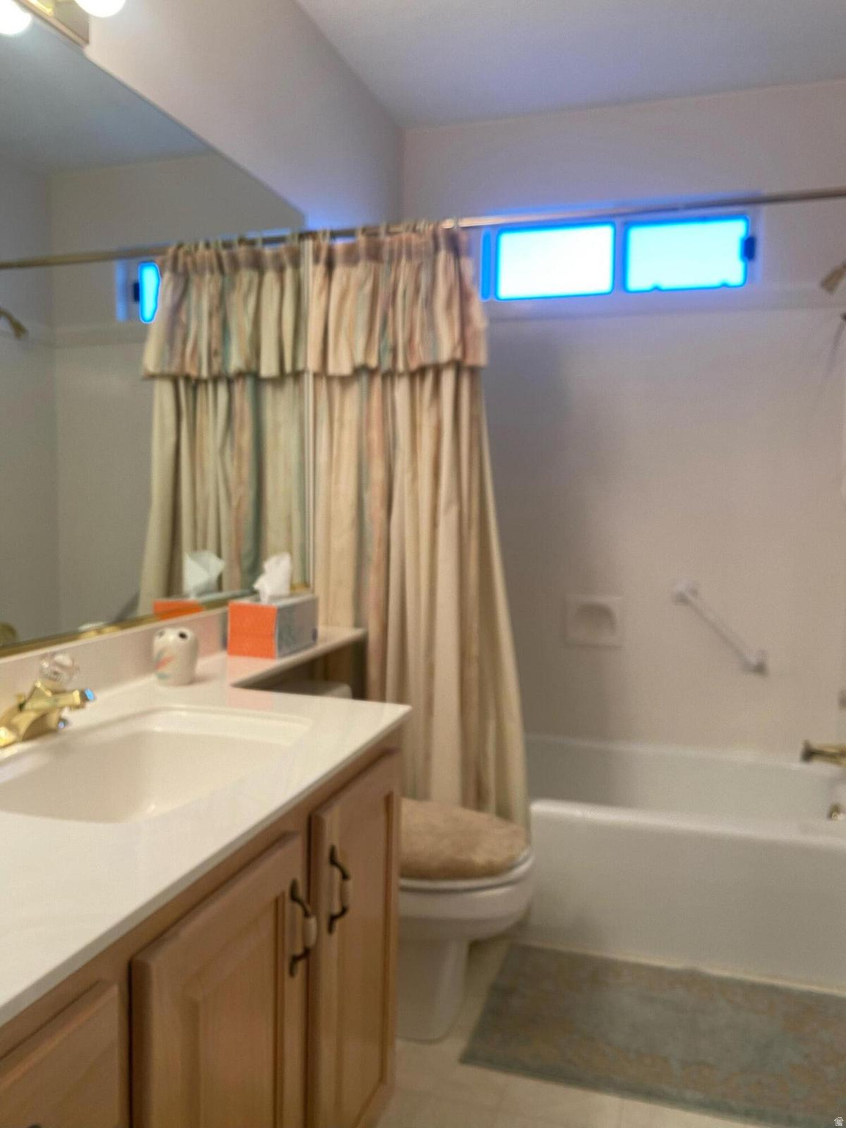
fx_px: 847
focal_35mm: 26
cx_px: 423
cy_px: 564
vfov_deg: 67.3
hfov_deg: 53.1
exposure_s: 1/60
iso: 80
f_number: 1.8
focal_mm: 4.25
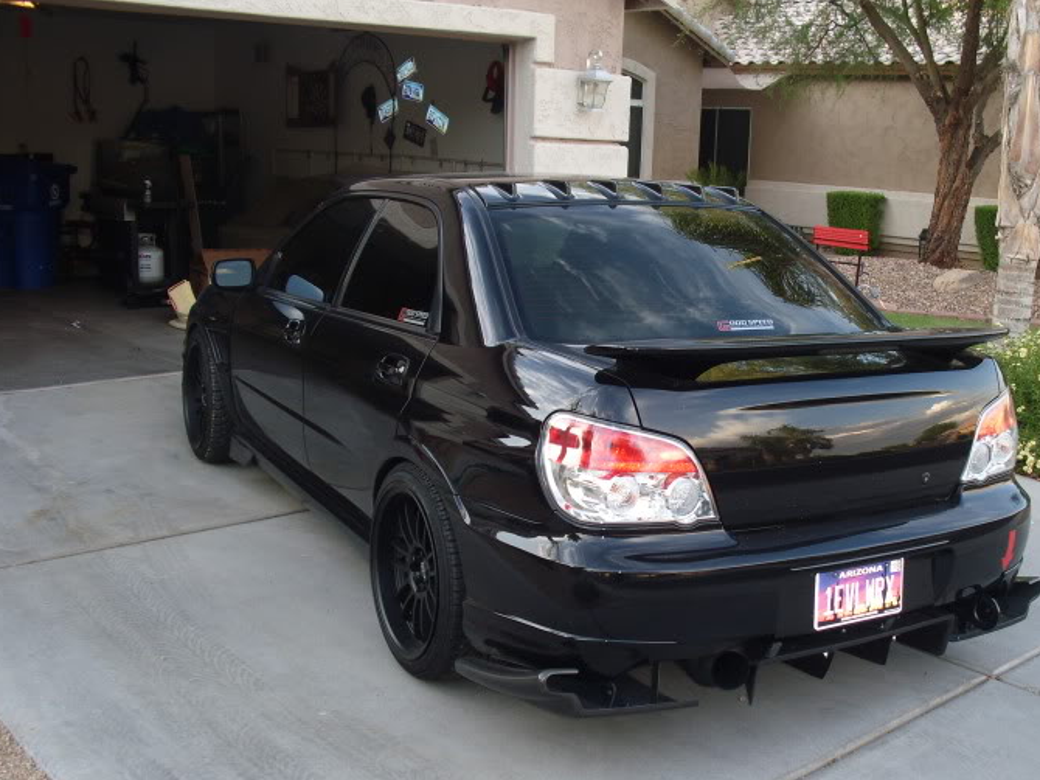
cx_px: 612
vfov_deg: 33.6
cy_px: 429
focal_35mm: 43
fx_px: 1291
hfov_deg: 43.7
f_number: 3.1
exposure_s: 1/80
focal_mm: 6.3
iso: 100
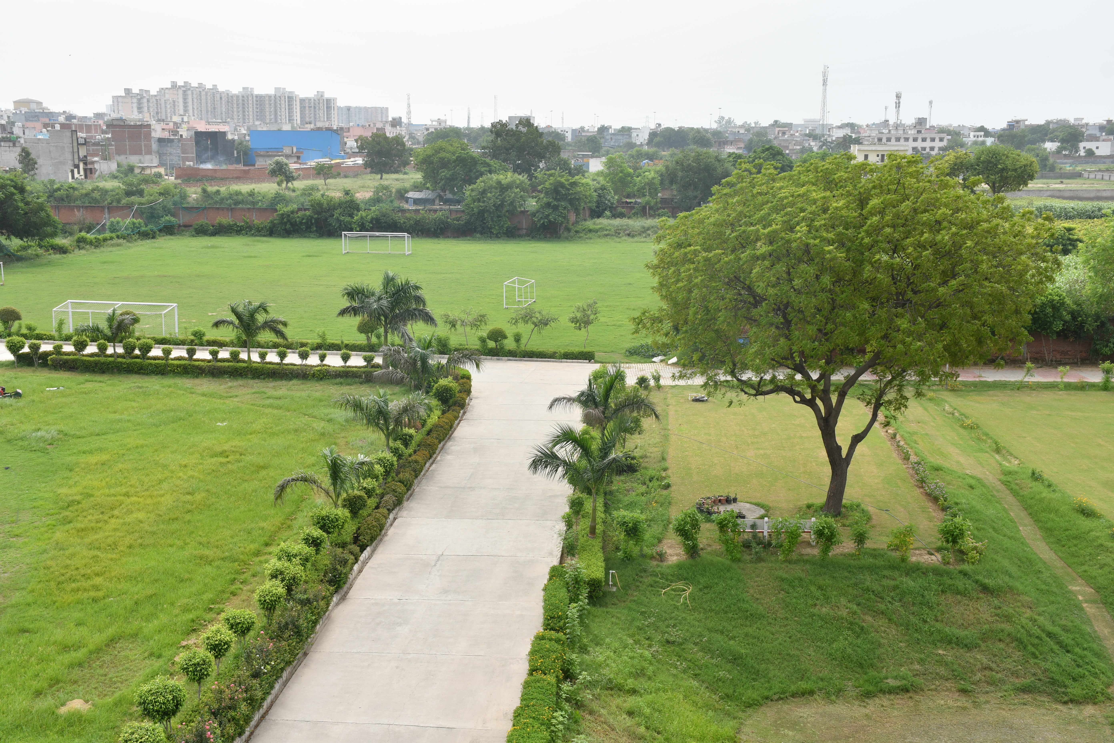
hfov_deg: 48.5
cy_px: 372
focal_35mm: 40
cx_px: 557
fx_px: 1238
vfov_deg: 33.4
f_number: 8
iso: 100
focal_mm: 27
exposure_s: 1/200
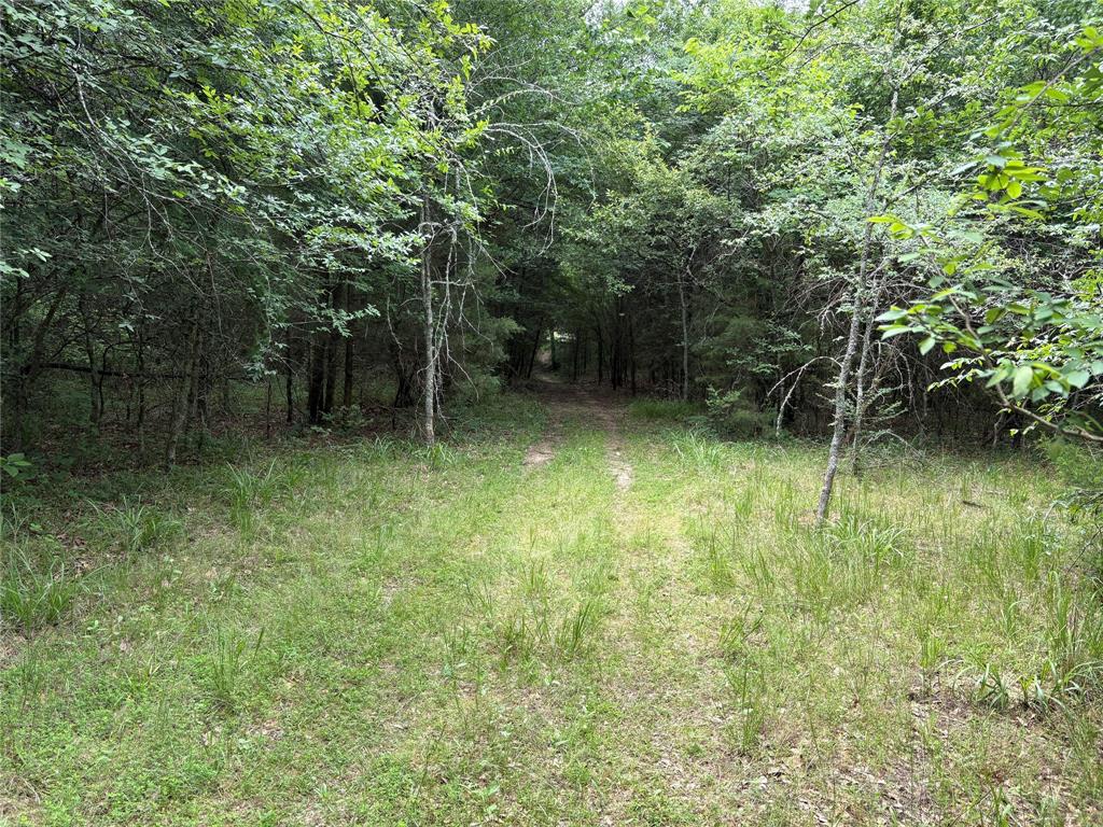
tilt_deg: -6.1
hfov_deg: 67.3
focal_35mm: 26
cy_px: 414
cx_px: 552
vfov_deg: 53.1
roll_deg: -2.1
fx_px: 828
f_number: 1.6
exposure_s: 1/399
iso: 50
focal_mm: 5.96
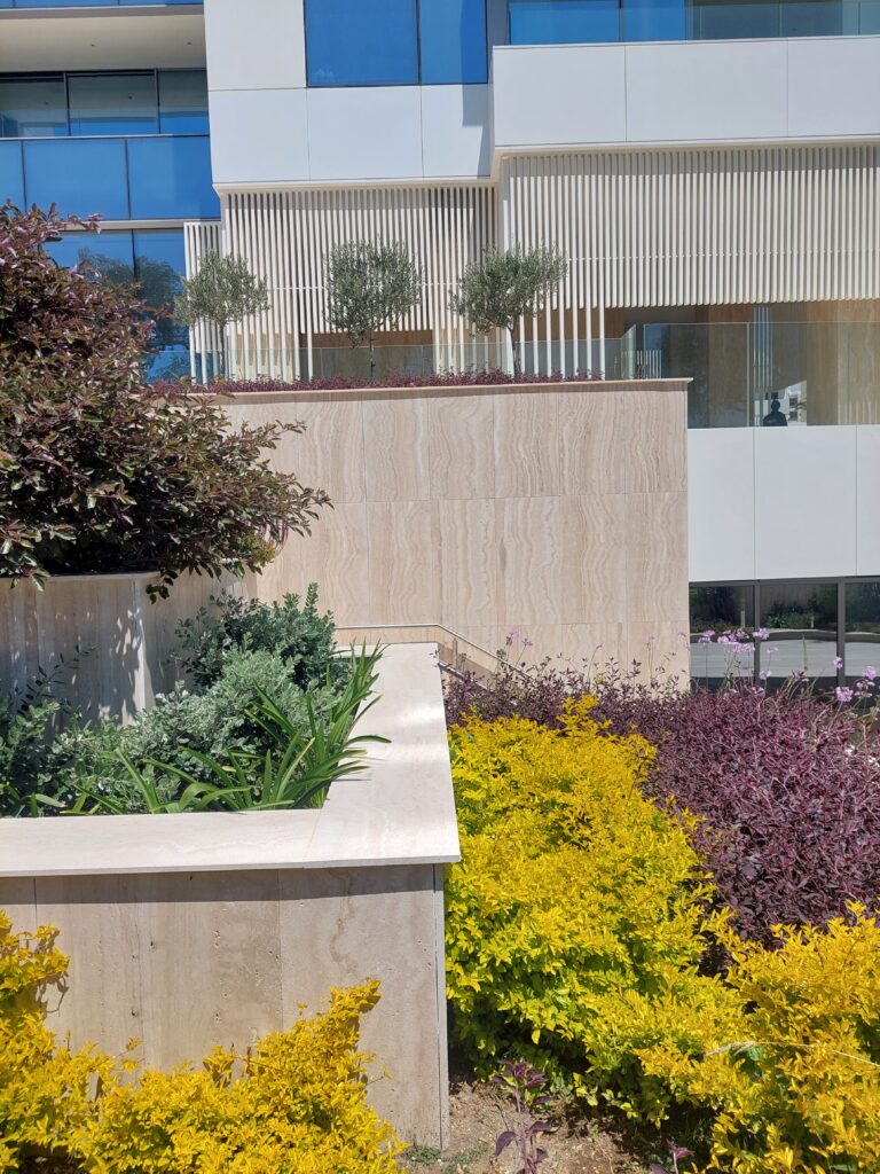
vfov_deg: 69.4
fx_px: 847
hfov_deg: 54.9
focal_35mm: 25
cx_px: 440
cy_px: 587
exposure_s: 1/2965
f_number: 1.8
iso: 40
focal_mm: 5.23
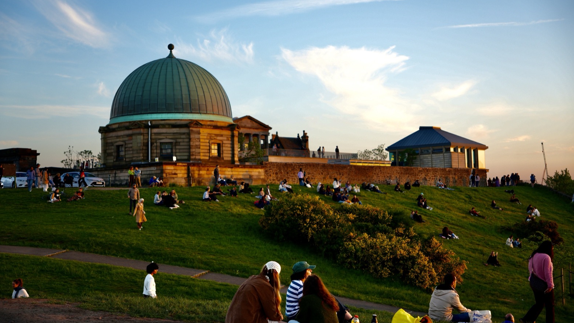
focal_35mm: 47
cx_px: 284
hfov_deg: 43.5
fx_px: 719
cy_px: 153
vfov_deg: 25.3
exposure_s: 1/125
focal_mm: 29.5
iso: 100
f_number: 2.8
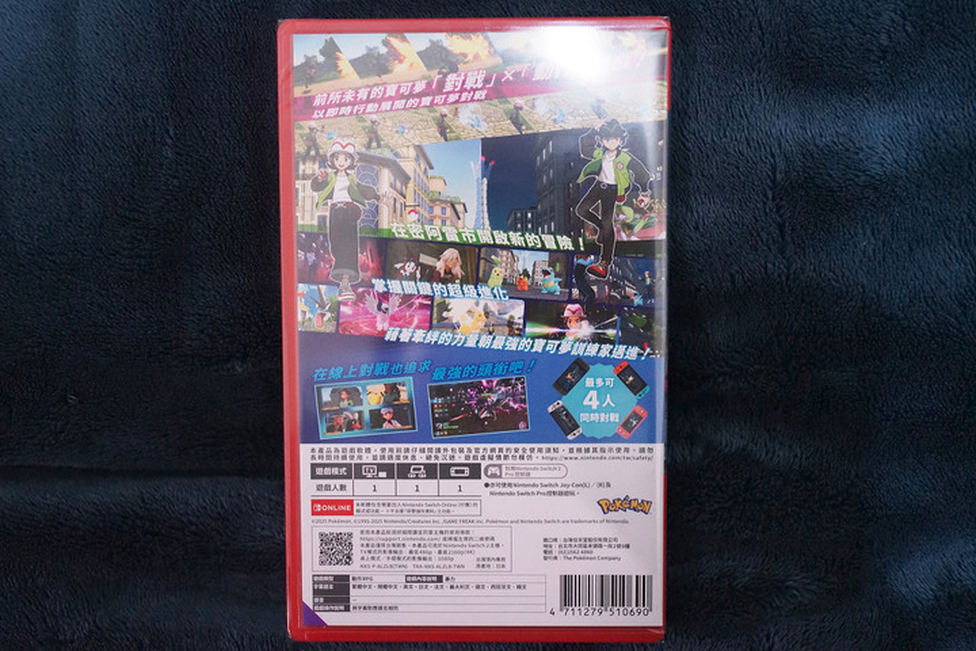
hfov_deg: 54.4
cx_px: 488
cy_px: 326
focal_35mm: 35
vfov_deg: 37.9
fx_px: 949
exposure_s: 1/60
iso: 6400
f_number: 5.6
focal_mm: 35
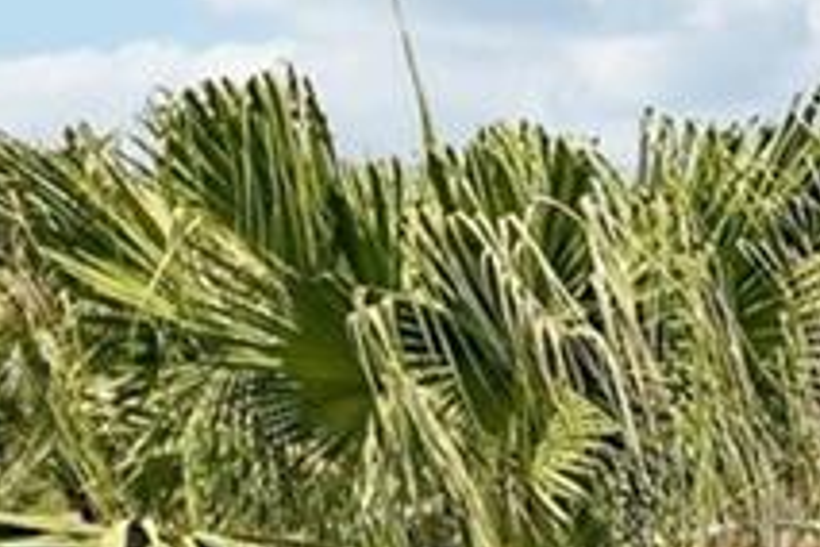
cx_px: 1344
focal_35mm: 120
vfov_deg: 11.0
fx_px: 2733
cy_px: 790
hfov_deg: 15.3
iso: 400
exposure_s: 1/800
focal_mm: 16
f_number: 8
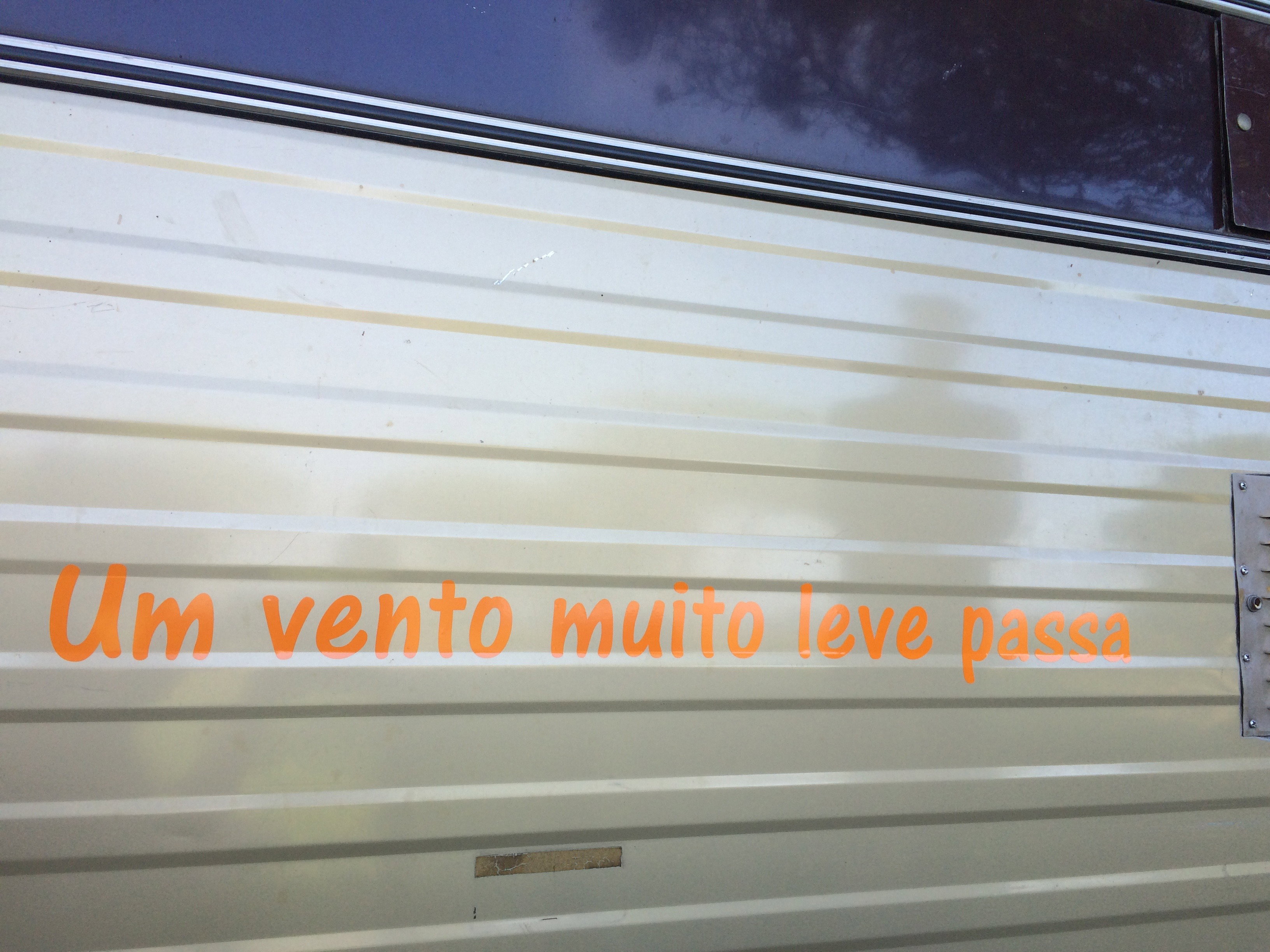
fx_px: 1064
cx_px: 635
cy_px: 476
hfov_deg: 61.7
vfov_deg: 48.2
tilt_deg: +6.3
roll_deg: -1.0
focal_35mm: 29
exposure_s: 1/249
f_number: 2.2
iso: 32
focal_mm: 4.15
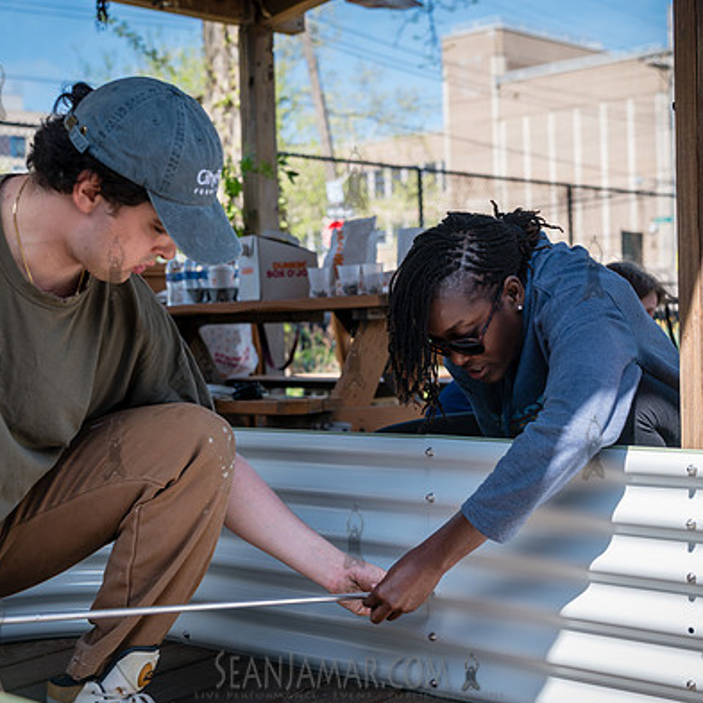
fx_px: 1241
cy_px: 353
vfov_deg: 31.6
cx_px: 379
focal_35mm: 54
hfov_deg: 31.6
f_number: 3.5
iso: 100
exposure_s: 1/500
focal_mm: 41
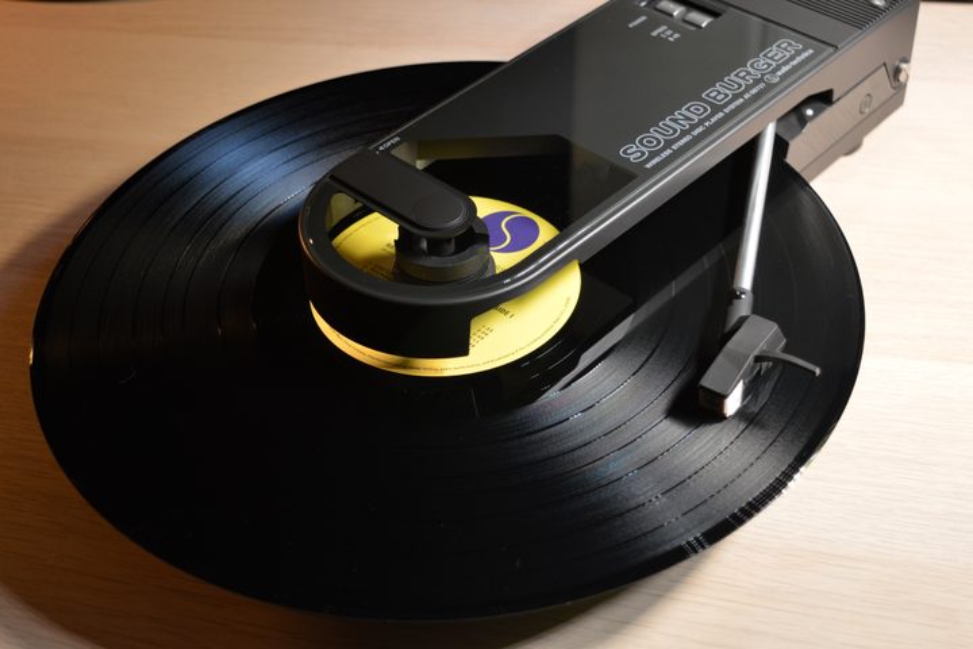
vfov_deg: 25.1
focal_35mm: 54
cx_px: 486
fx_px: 1459
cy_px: 324
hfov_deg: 36.9
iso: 400
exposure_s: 1/30
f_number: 4.8
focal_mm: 36
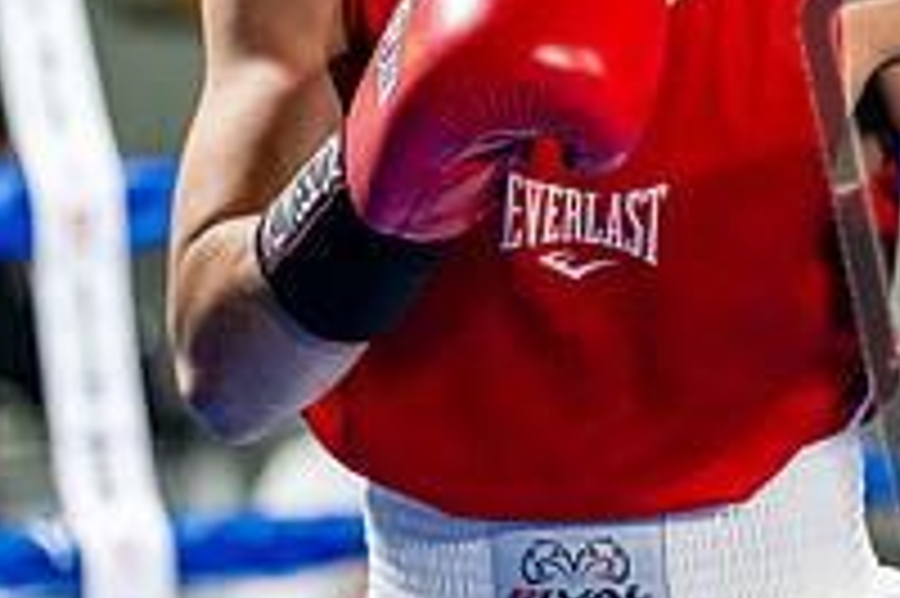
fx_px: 8043
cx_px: 810
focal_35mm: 322
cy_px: 52
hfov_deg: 6.4
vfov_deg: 4.3
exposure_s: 1/1000
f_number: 2
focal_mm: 111
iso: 5000
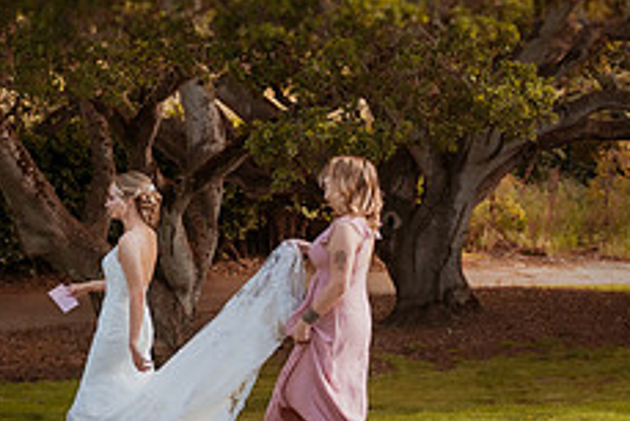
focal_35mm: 84
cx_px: 149
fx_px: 1471
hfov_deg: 23.9
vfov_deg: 16.2
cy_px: 301
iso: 500
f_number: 2.8
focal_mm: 28
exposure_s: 1/3200
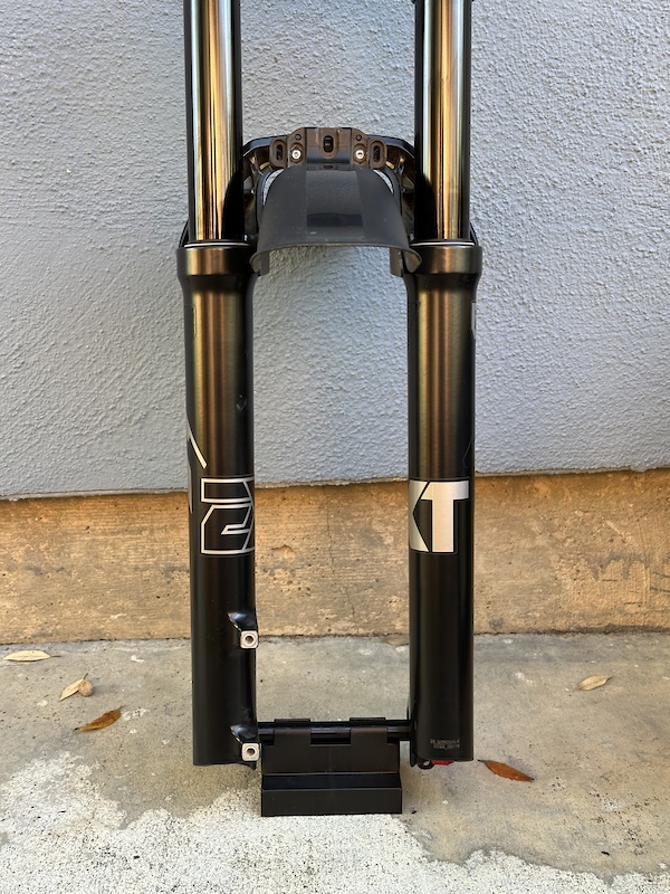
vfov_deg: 39.7
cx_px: 335
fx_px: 1239
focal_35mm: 48
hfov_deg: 30.3
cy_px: 447
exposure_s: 1/106
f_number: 1.78
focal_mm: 6.86
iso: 80
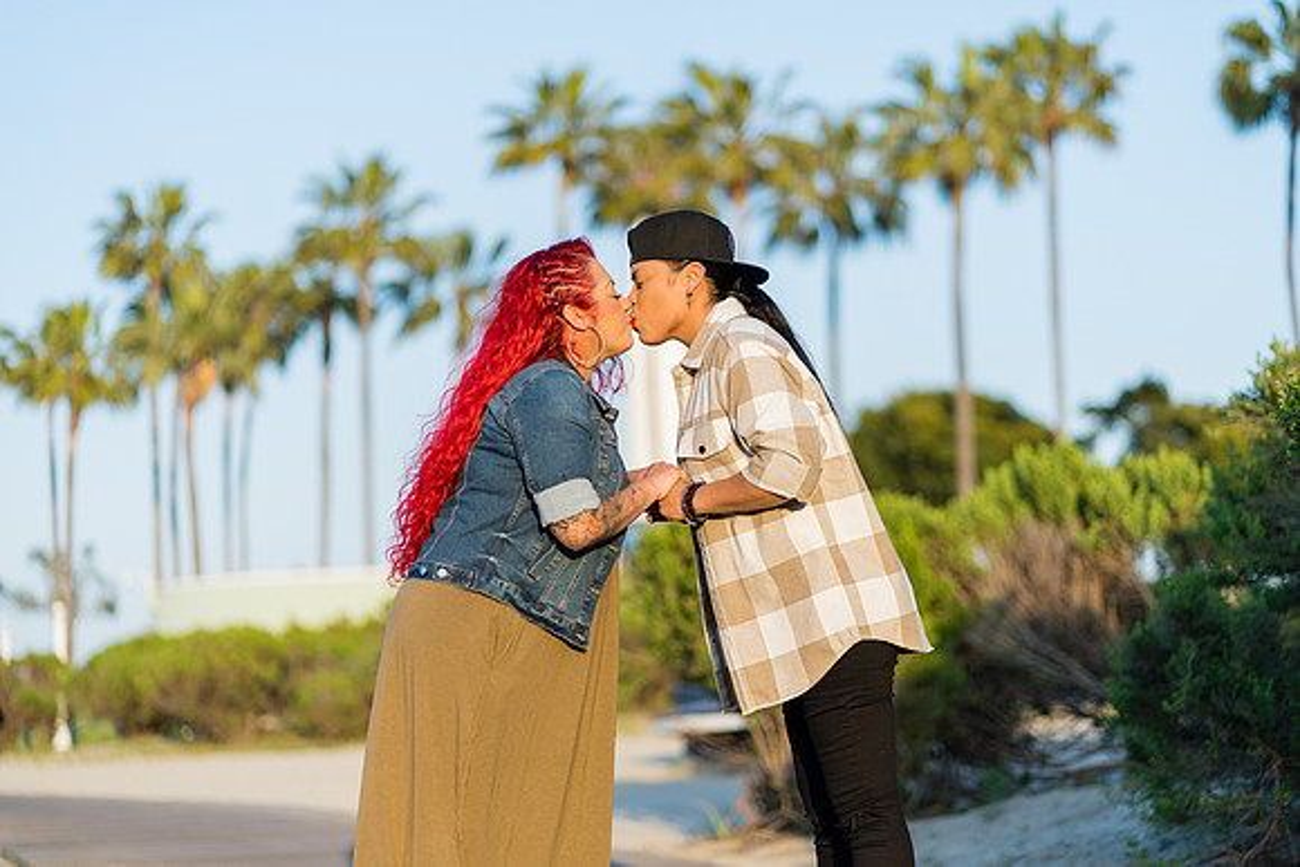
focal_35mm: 85
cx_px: 650
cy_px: 434
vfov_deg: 16.1
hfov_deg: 23.9
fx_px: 3070
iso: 100
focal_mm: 85
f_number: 1.8
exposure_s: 1/1250
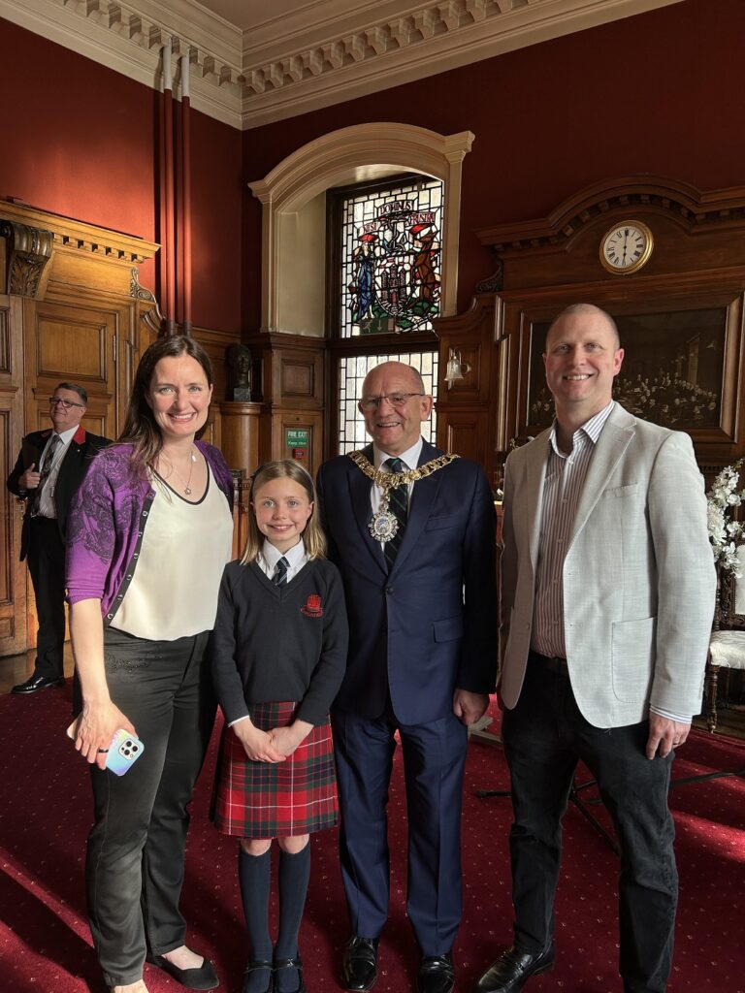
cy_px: 496
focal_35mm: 26
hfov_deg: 53.1
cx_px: 372
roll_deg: -1.0
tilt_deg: -4.0
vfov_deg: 67.3
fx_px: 746
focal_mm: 5.7
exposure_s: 1/141
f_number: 1.5
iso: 32
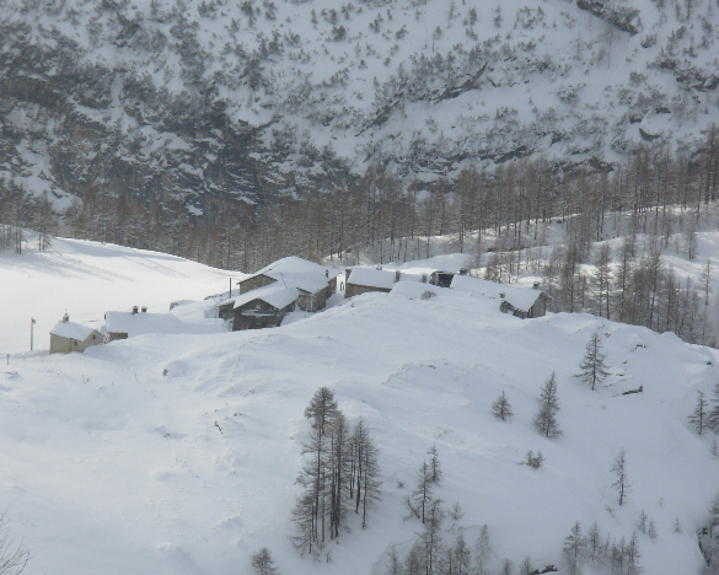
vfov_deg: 7.6
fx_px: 4320
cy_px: 291
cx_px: 361
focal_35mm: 203
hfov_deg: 9.5
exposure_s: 1/790
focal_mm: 31.4
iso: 50
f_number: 5
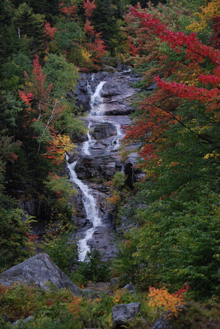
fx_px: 1070
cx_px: 110
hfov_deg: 11.7
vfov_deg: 17.5
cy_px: 164
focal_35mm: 117
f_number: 4.8
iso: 400
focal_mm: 78
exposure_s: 1/60
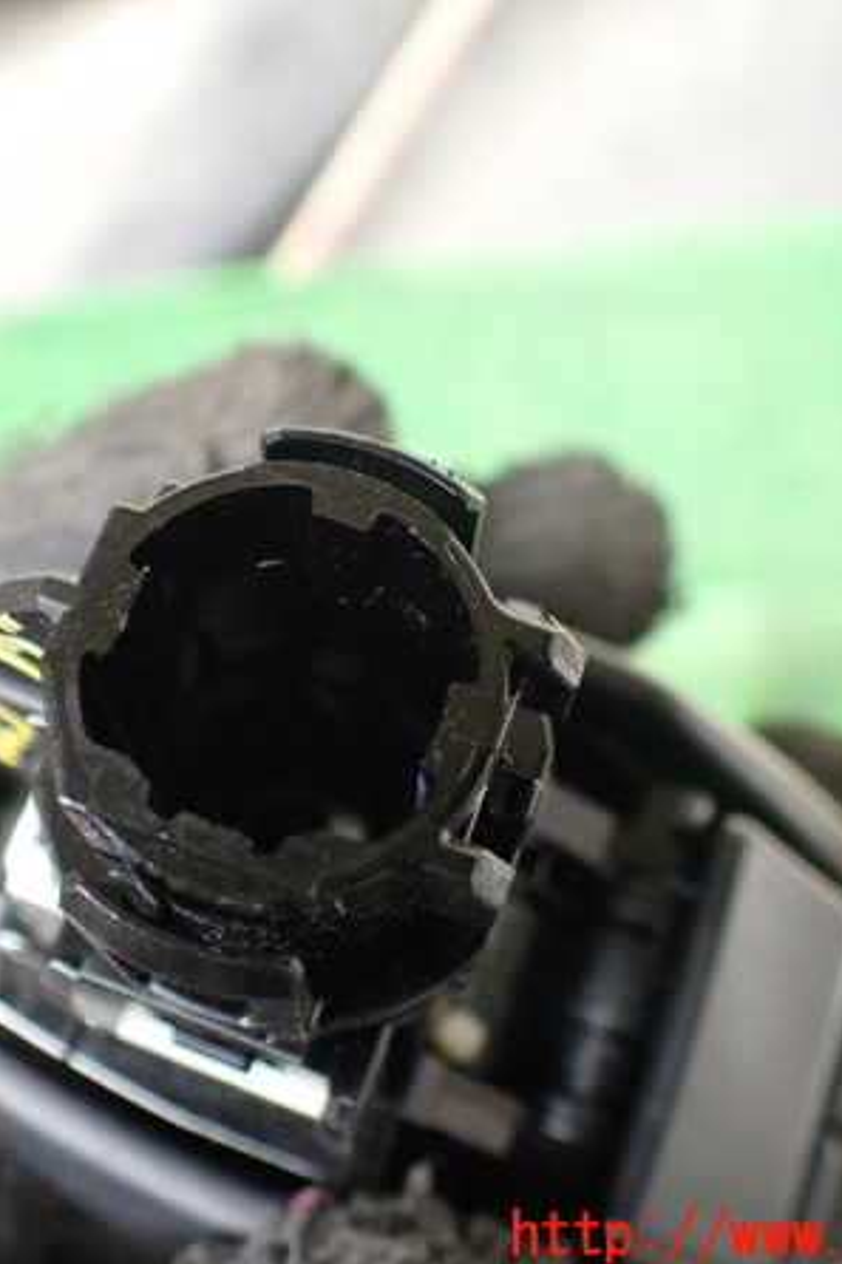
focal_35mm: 42
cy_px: 635
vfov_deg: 46.4
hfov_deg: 31.7
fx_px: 1475
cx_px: 301
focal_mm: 5.4
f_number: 2.3
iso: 320
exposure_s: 1/125
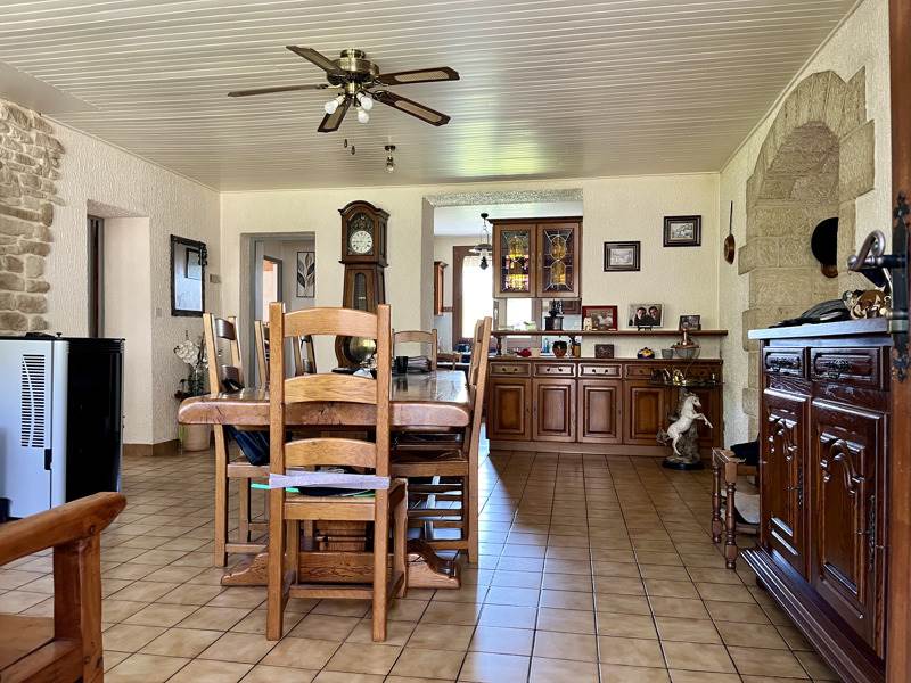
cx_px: 456
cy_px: 342
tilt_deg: -0.5
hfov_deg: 67.3
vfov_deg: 53.1
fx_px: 684
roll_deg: -0.7
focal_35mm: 26
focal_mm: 5.1
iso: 160
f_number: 1.6
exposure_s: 1/60
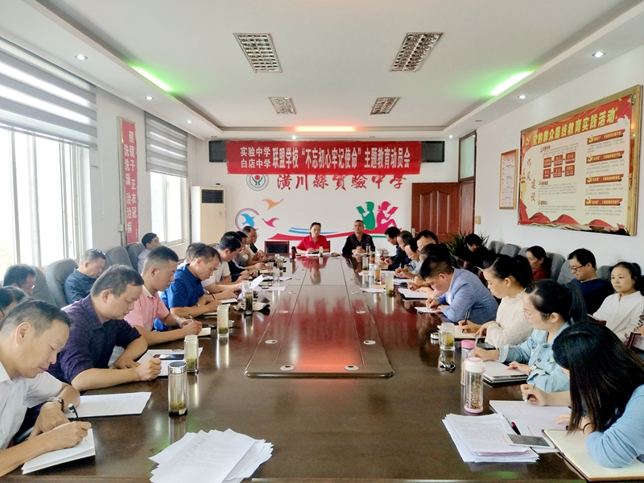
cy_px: 242
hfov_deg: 67.3
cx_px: 322
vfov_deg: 53.1
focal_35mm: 26
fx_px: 484
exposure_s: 1/100
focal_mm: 3.88
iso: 200
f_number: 2
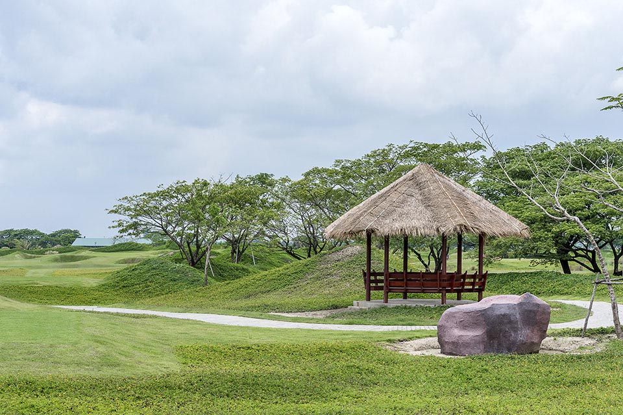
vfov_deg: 19.4
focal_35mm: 70
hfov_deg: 28.9
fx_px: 1211
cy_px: 208
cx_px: 312
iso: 200
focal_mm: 70
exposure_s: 1/80
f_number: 20
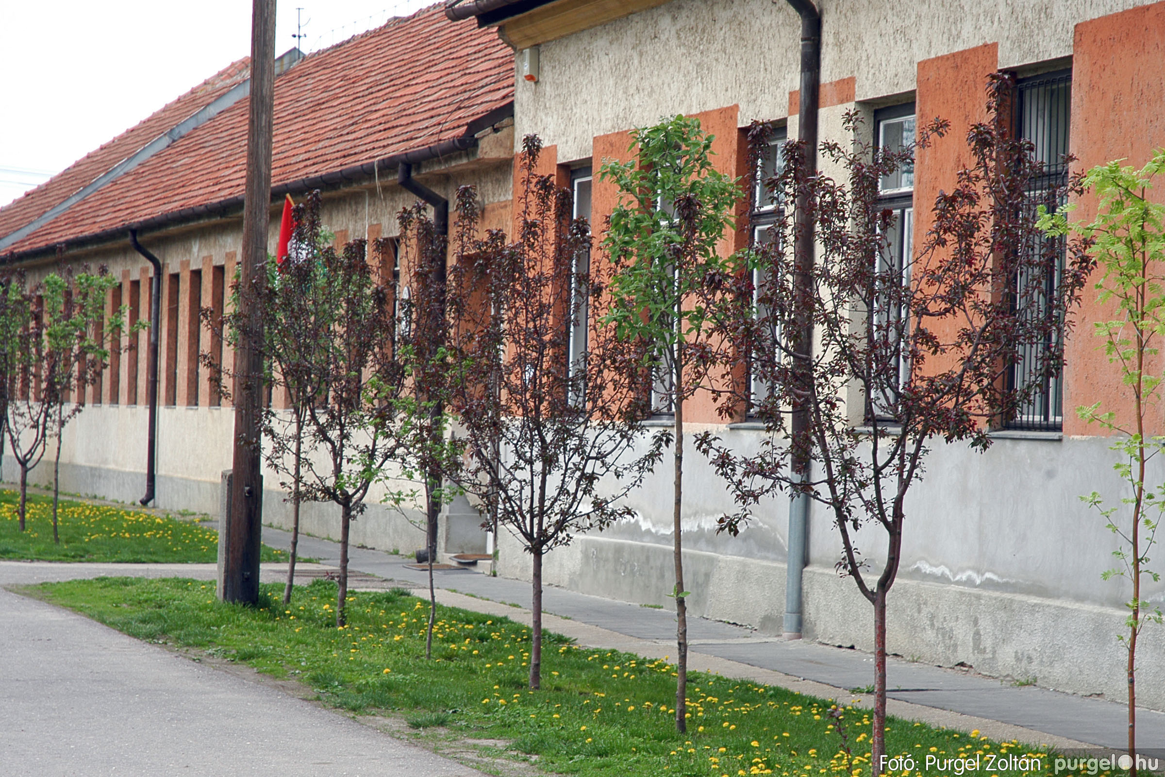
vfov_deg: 13.0
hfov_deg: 19.5
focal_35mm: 105
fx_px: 3398
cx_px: 582
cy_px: 388
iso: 200
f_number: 7.1
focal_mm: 70
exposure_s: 1/160
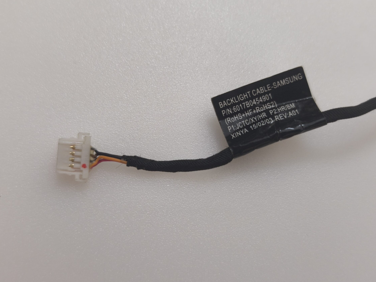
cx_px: 190
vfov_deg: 36.0
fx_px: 434
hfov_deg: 46.8
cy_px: 138
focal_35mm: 40
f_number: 1.6
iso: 500
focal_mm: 6.57
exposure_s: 1/50
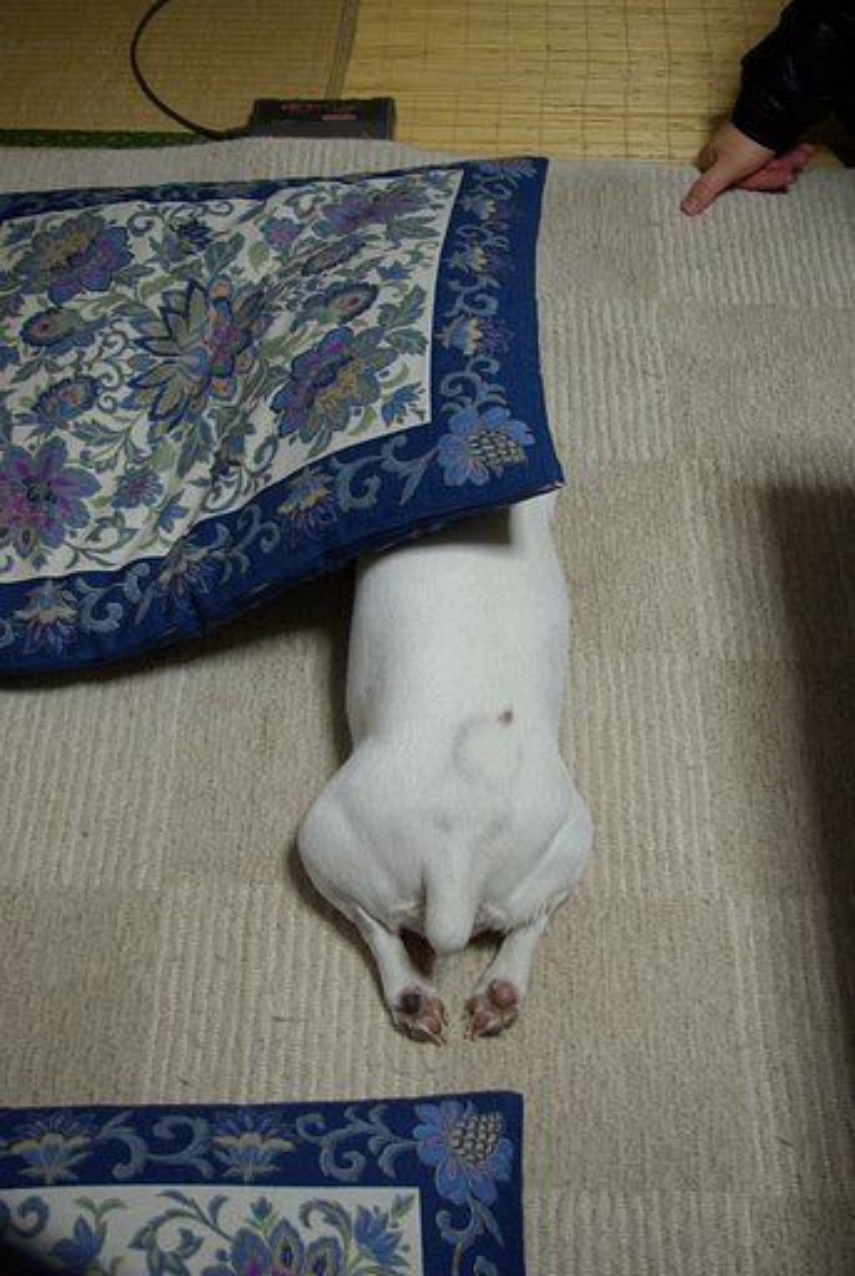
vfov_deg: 53.1
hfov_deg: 37.0
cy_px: 638
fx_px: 1278
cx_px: 428
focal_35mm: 36
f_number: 4.5
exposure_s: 1/20
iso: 400
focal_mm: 24
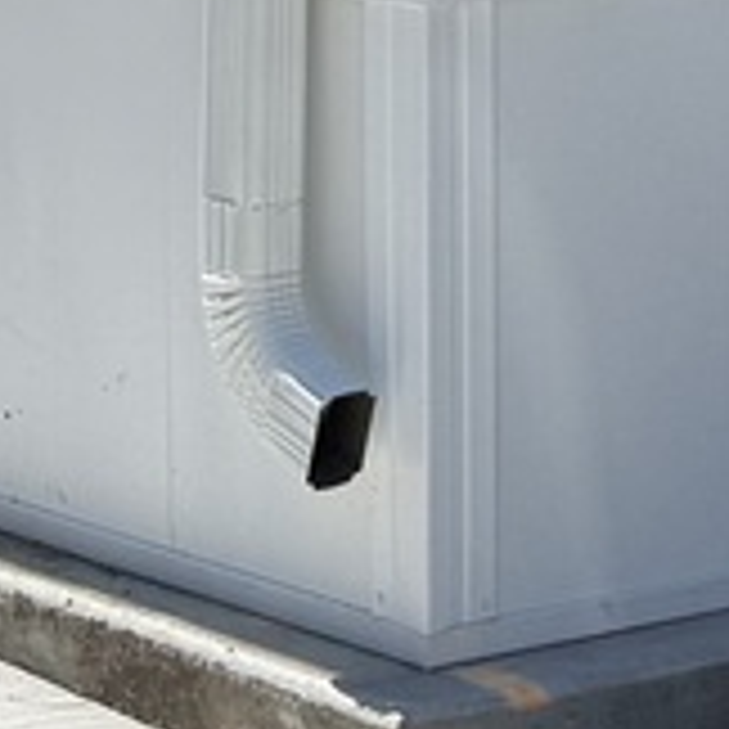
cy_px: -1134
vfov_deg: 8.4
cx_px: 454
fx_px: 4479
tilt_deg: +6.6
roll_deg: +0.5
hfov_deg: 9.3
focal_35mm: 188
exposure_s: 1/6173
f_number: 1.78
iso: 80
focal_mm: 6.76
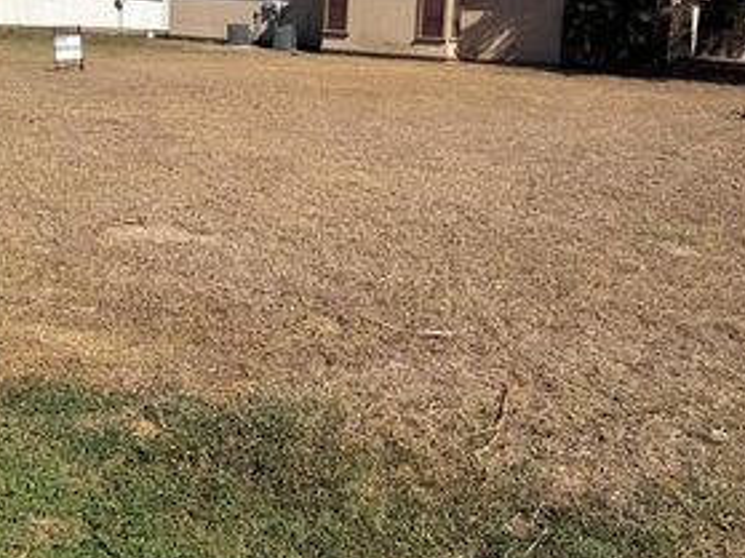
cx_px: 379
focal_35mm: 43
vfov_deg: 33.0
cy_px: 154
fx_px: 925
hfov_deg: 43.9
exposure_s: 1/5714
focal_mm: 6.76
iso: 80
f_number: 1.78
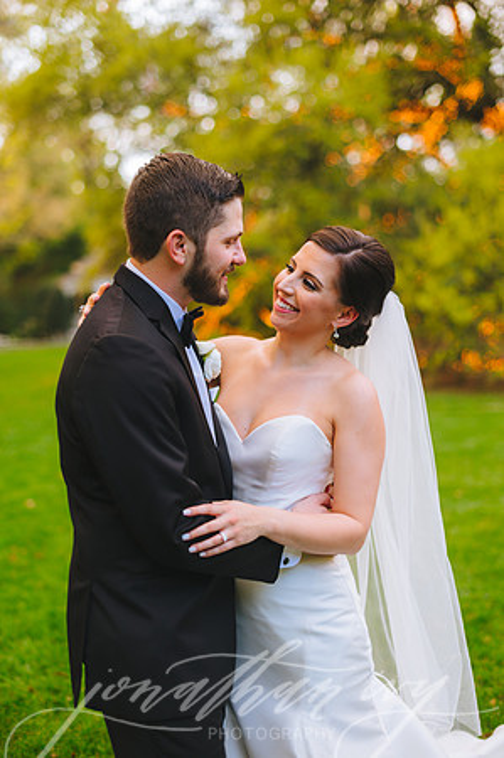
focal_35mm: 50
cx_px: 252
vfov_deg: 39.6
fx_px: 1052
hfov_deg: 26.9
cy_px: 379
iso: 400
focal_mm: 50
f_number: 2
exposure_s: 1/250
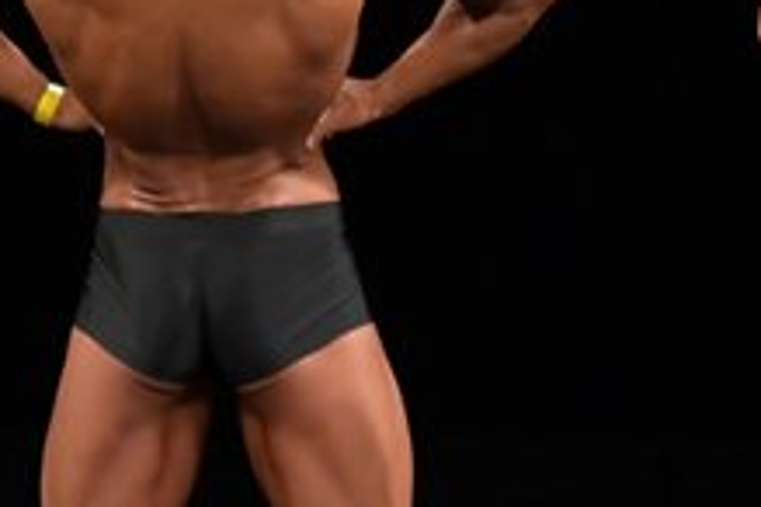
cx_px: 589
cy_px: 431
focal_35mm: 956
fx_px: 20207
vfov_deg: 1.4
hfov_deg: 2.2
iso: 2500
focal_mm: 180
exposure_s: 1/400
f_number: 5.6
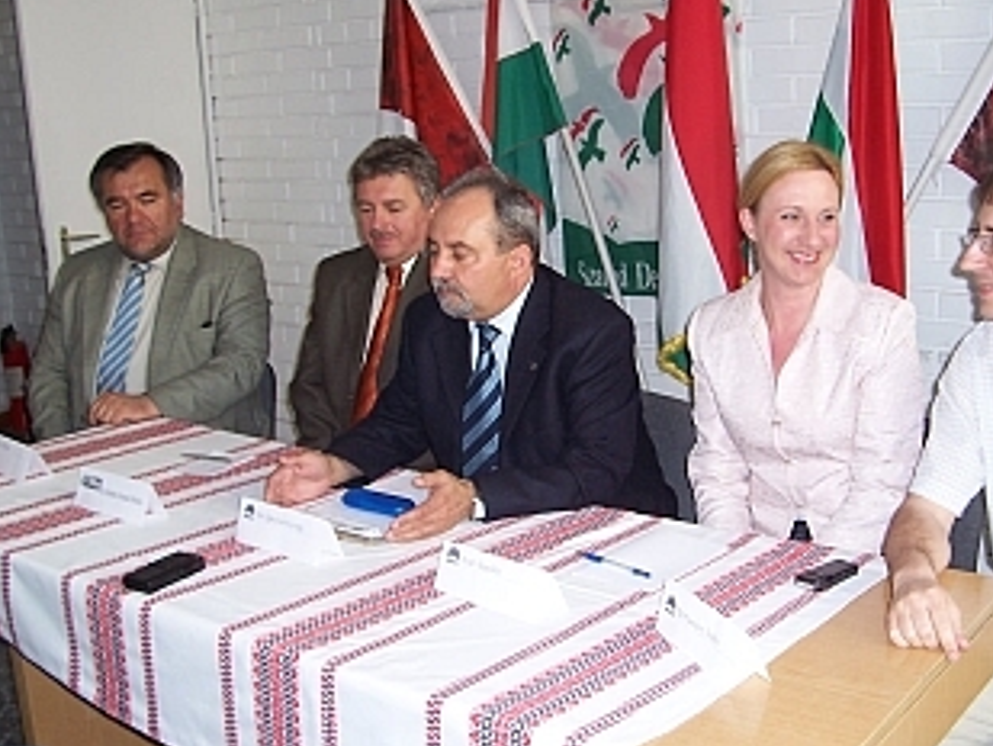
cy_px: 405
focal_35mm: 44
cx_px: 627
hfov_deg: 42.6
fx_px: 1263
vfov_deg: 32.9
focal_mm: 5.6
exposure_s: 1/60
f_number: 2.7
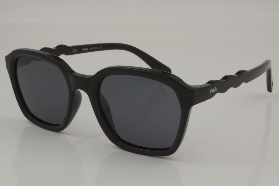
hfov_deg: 24.6
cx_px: 140
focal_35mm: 82
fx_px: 639
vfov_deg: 16.6
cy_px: 93
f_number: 36
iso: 100
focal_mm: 55
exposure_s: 1/3
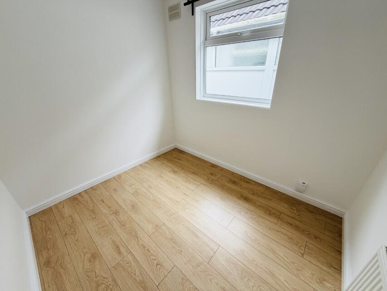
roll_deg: +1.0
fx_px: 157
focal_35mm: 14
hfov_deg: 102.1
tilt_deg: -25.7
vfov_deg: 85.7
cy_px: 146
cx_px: 194
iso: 160
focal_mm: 2.22
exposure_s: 1/121
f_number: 2.2
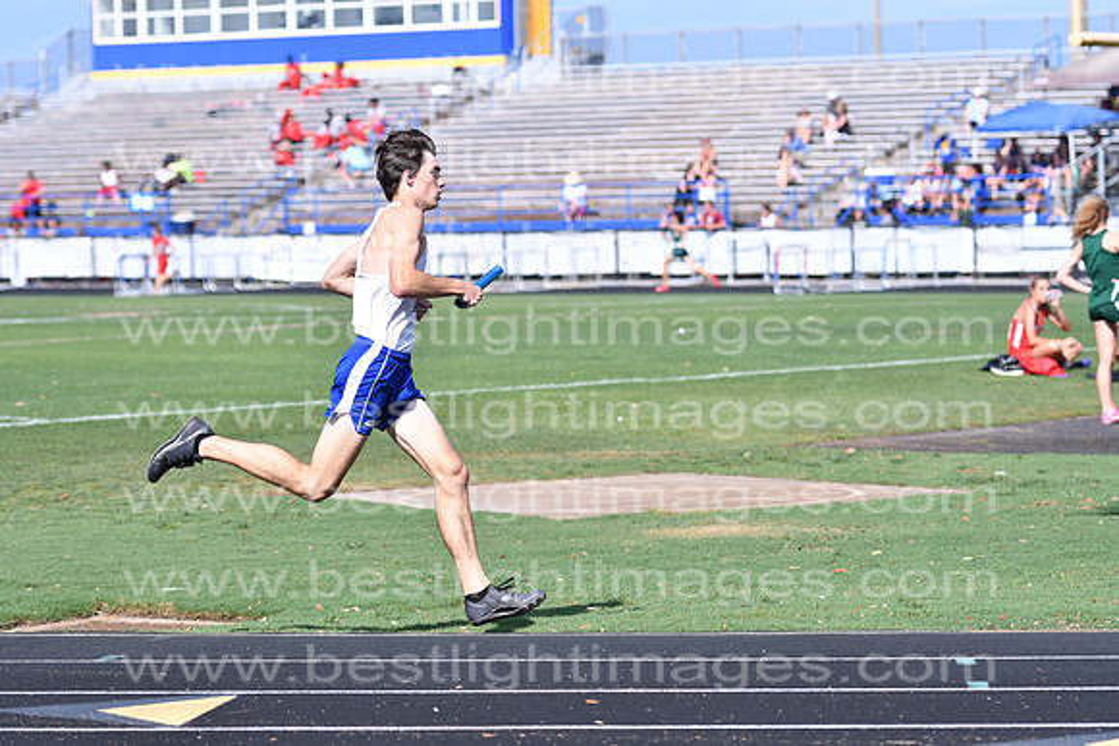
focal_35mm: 142
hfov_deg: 14.4
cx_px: 560
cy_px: 373
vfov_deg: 9.6
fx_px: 4430
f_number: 4
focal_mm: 95
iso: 200
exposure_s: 1/2500
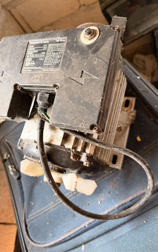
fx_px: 179
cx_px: 67
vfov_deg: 70.4
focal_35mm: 26
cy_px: 126
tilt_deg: -53.3
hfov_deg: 47.4
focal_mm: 6.76
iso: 640
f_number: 1.78
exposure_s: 1/60
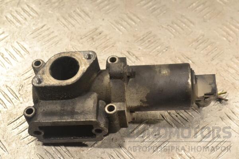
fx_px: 458
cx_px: 120
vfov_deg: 19.7
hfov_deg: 29.2
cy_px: 80
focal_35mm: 69
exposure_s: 1/320
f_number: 9
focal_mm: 46
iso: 3200
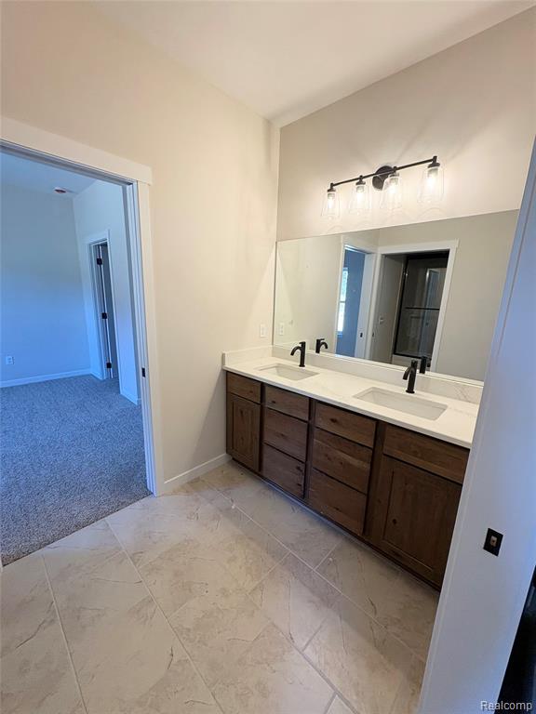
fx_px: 289
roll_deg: -1.7
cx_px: 268
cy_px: 357
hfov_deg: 85.7
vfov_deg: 102.1
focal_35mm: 14
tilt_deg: -12.4
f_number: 2.2
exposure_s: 1/120
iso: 160
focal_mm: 2.22
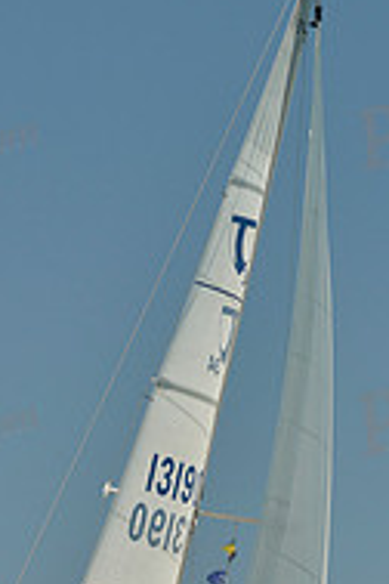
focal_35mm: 291
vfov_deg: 7.1
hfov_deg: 4.7
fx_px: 4716
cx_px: 199
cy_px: 581
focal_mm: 95
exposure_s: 1/640
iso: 200
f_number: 6.3
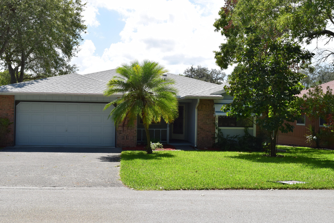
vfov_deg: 30.8
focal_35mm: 44
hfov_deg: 45.0
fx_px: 404
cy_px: 112
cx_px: 167
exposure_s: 1/500
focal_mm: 29
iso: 400
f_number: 11
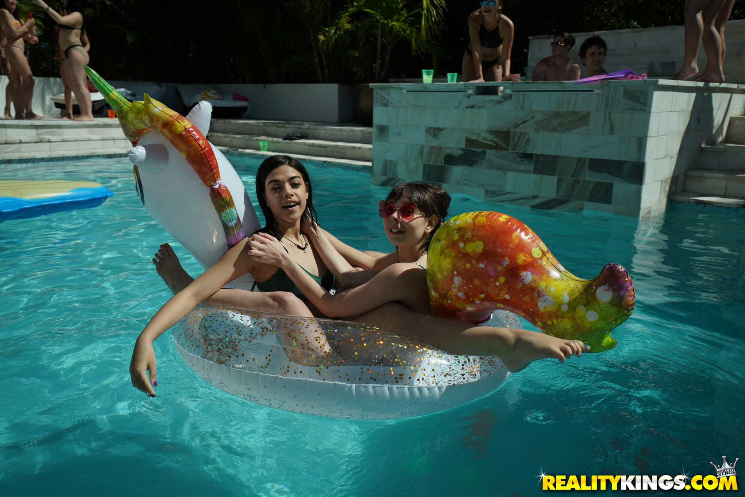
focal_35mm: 30
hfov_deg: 61.9
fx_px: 621
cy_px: 248
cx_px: 372
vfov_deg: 43.6
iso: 250
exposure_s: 1/320
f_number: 5
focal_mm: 30
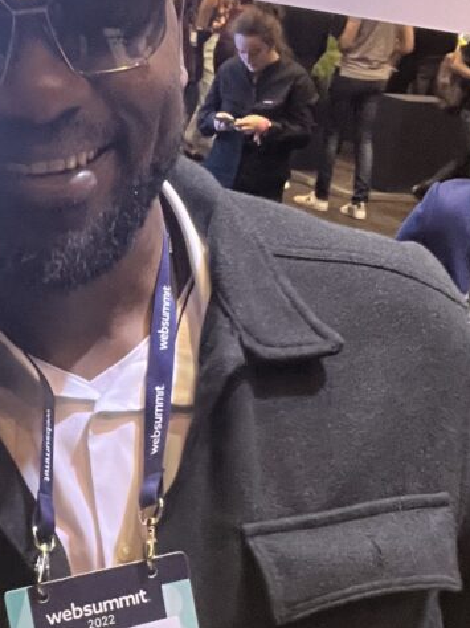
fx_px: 1377
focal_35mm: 76
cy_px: 482
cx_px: 3
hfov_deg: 18.9
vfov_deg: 25.3
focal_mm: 2.71
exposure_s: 1/33
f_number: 2.2
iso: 320
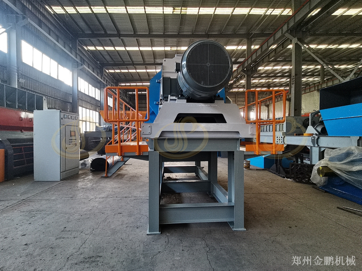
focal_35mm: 17
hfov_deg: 91.0
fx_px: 178
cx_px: 181
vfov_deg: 74.7
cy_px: 136
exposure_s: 1/50
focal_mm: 1.78
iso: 200
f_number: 2.4
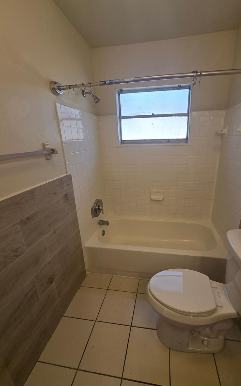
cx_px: 139
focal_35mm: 14
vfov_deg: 105.3
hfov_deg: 78.1
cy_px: 193
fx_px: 147
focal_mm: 2.2
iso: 50
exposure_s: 1/182
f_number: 2.2
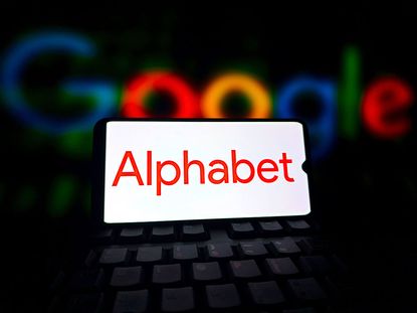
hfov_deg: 73.9
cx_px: 208
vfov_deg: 58.9
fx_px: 277
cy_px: 156
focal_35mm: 23
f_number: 1.88
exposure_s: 1/50
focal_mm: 5.59
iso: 820
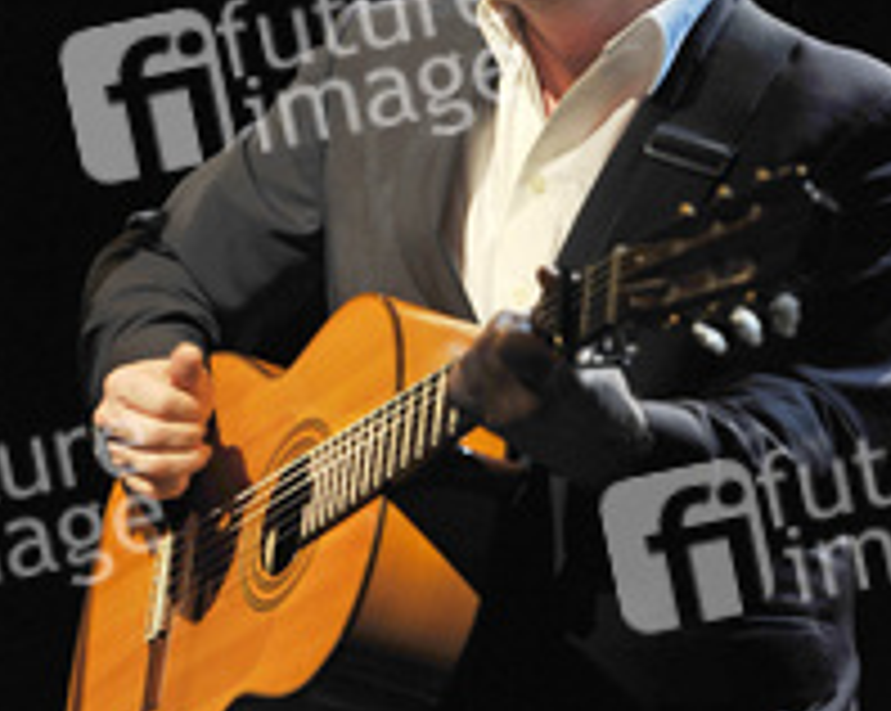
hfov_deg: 6.6
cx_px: 423
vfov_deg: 5.3
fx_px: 7745
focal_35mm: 294
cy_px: 302
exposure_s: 1/200
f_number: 3.2
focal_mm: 155
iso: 640
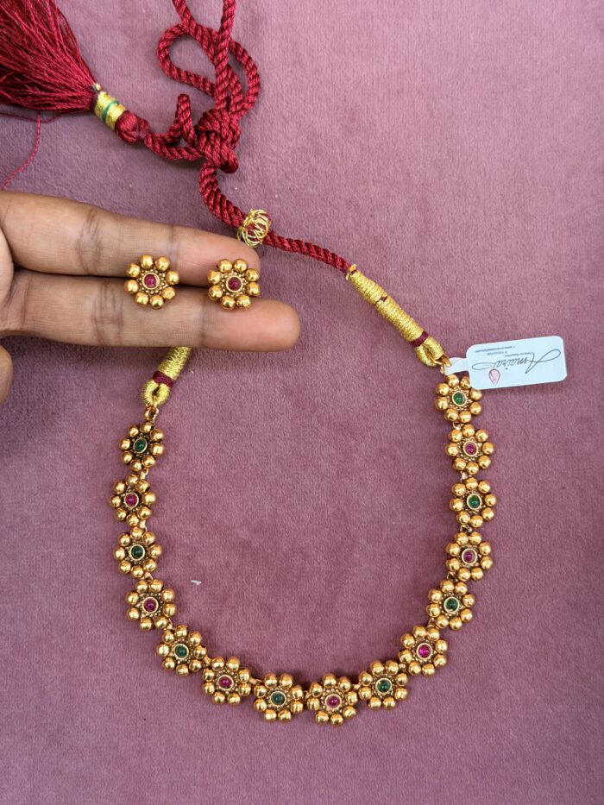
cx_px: 302
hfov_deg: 30.3
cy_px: 402
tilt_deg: -79.1
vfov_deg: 39.7
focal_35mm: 48
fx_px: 1116
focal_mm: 6.76
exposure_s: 1/121
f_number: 1.78
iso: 64
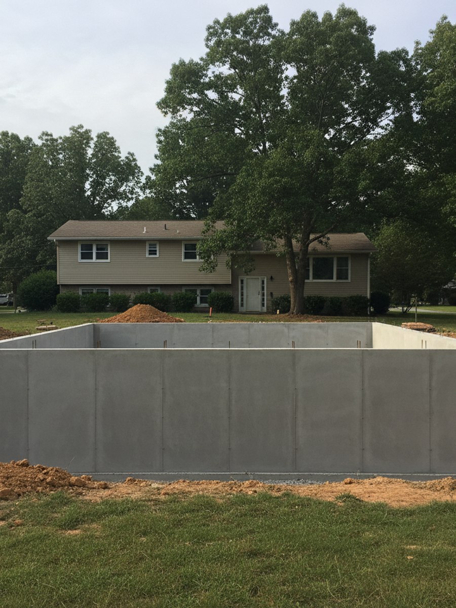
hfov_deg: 58.9
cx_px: 228
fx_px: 404
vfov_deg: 73.9
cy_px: 304
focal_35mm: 23
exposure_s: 1/1822
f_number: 1.8
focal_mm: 6.4
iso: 1339
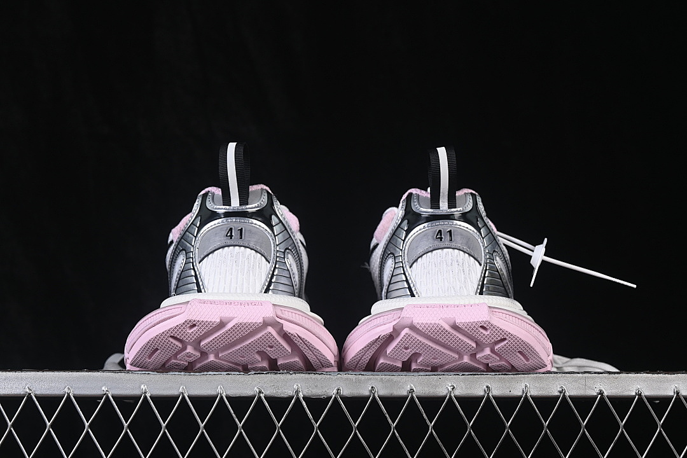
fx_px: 1431
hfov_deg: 27.0
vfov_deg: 18.2
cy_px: 229
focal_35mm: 75
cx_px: 344
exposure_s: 1/80
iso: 160
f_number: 8
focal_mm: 50
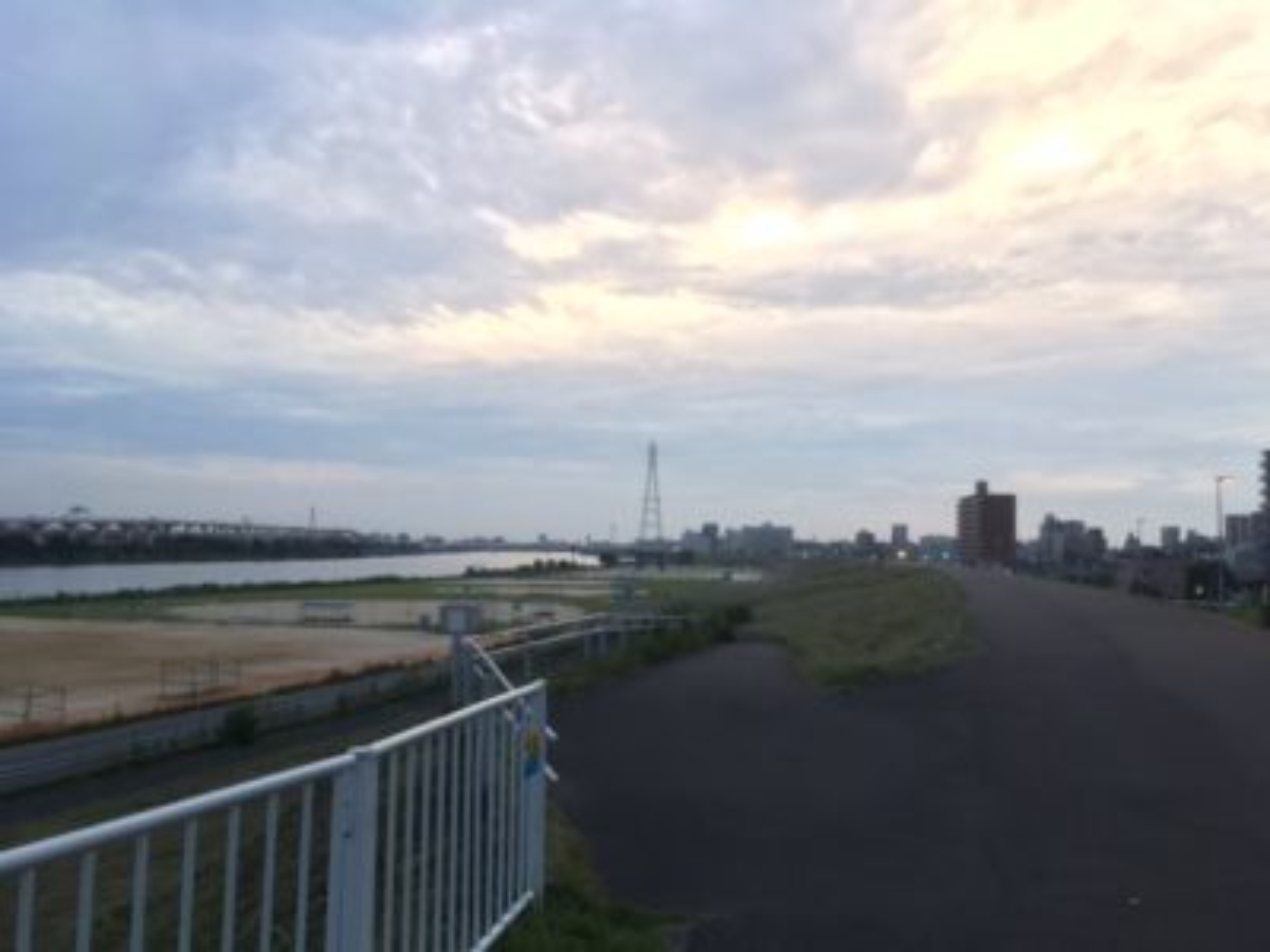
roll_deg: -1.9
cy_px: 476
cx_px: 635
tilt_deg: +3.1
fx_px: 1064
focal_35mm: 29
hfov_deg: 61.7
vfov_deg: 48.2
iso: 64
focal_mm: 4.15
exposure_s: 1/30
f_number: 2.2
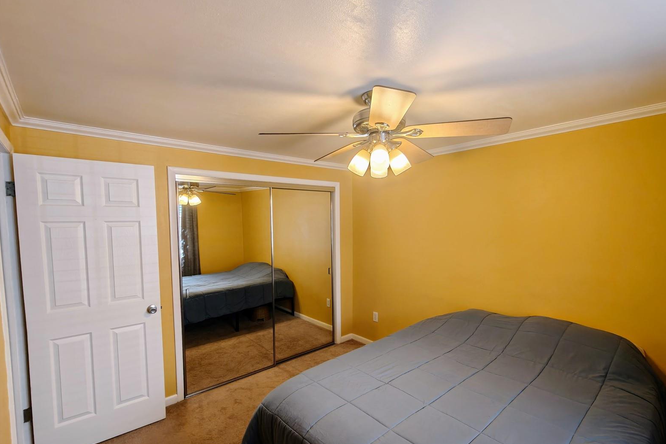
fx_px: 296
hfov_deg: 96.7
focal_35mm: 16
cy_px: 242
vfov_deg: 73.6
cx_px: 340
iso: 320
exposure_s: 1/120
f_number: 2
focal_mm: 2.3
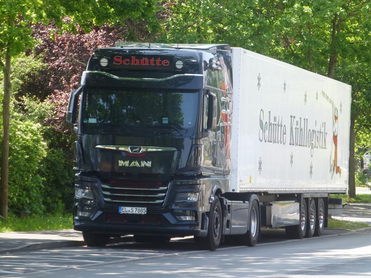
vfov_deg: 7.5
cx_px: 186
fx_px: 2133
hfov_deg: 9.9
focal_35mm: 199
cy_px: 139
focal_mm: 35.6
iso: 100
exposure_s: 1/80
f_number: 5.5
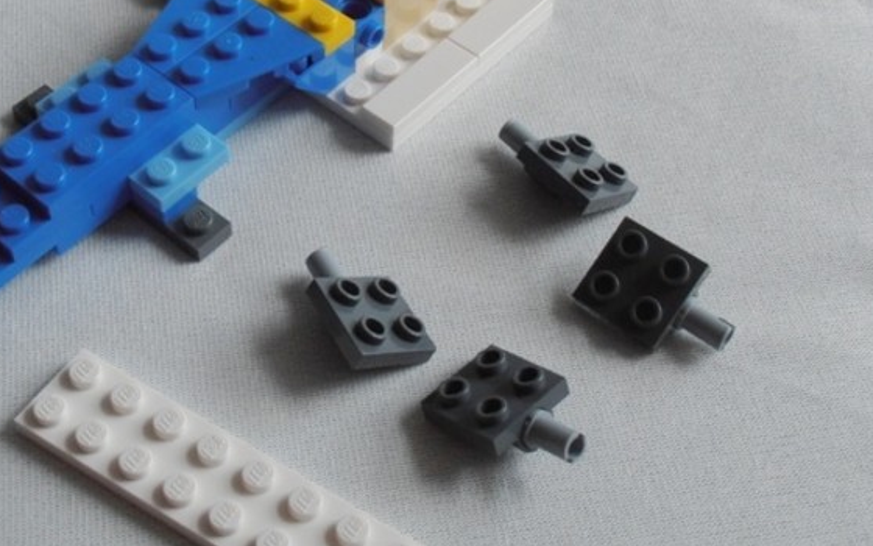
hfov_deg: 32.4
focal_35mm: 63
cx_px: 366
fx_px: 1499
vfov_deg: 20.6
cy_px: 177
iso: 80
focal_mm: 6.61
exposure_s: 1/250
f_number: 3.9
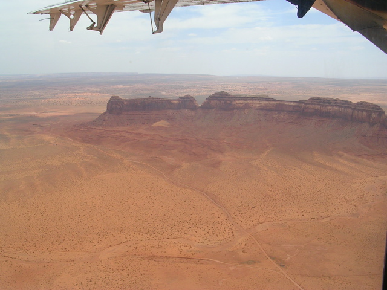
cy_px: 145
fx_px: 425
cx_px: 194
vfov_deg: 37.7
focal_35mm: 38
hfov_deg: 49.0
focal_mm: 5.8
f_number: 5.6
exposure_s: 1/315
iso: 50
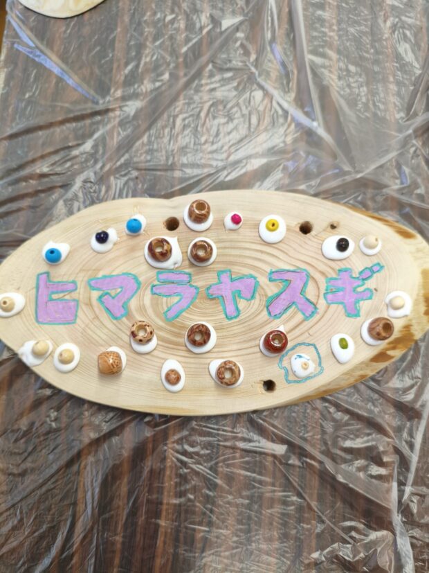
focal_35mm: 26
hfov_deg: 53.1
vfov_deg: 67.3
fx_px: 430
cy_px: 286
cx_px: 214
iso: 80
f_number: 1.5
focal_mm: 4.94
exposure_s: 1/50
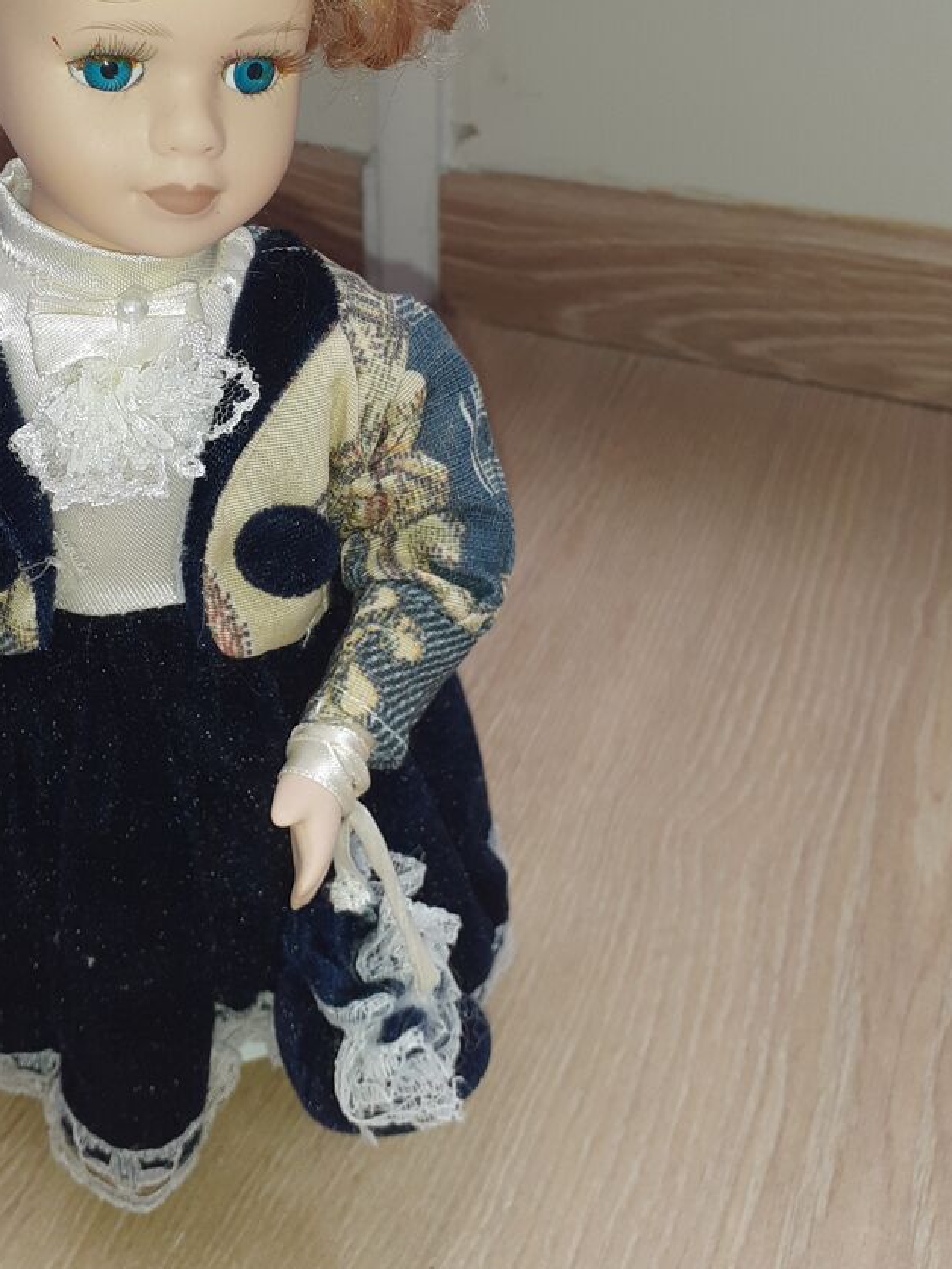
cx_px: 217
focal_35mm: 43
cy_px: 400
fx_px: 1576
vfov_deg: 43.1
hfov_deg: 32.8
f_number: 1.9
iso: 64
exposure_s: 1/100
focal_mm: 3.6
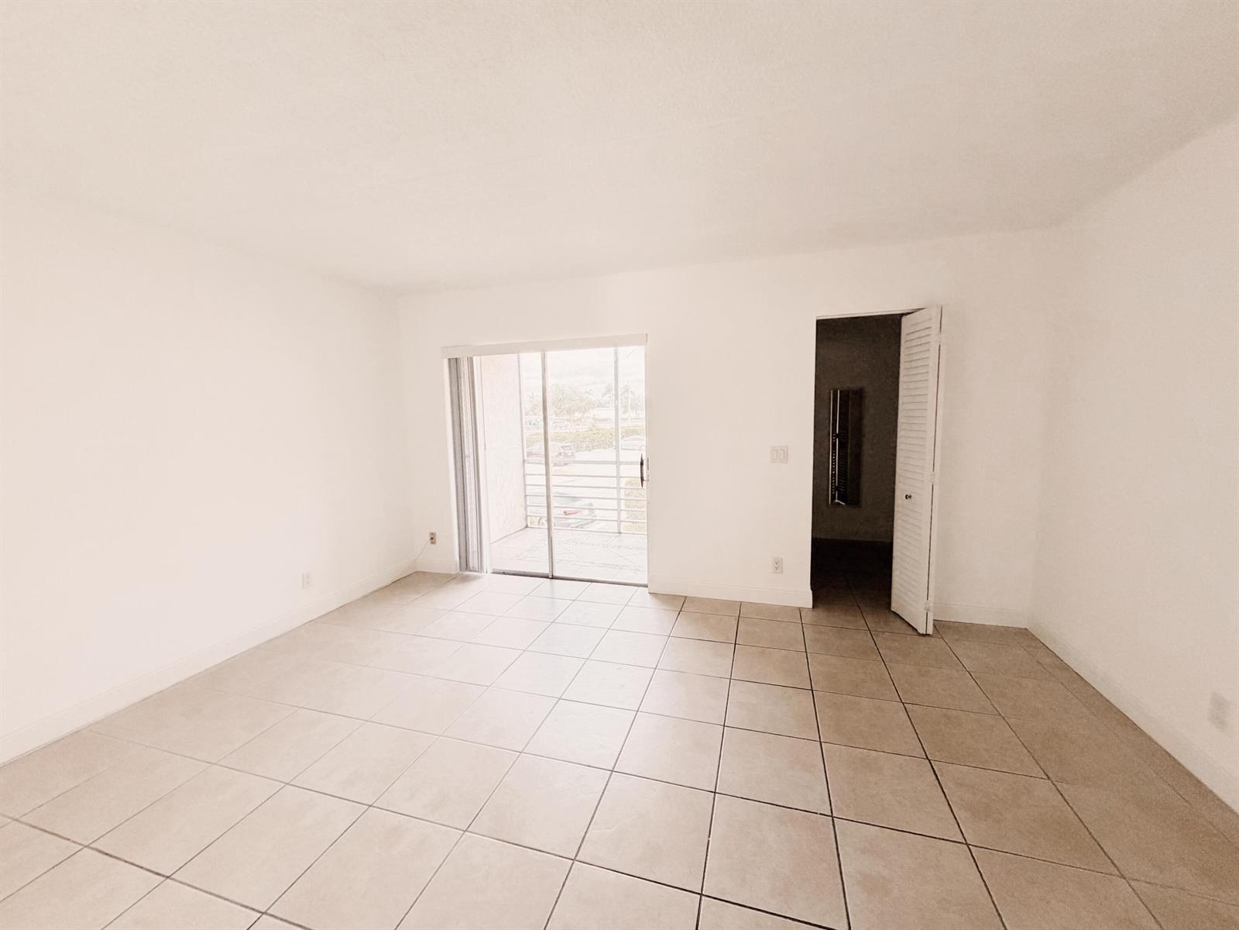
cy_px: 465
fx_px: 501
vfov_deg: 85.7
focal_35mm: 14
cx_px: 620
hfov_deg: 102.1
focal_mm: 2.22
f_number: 2.2
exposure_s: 1/120
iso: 320
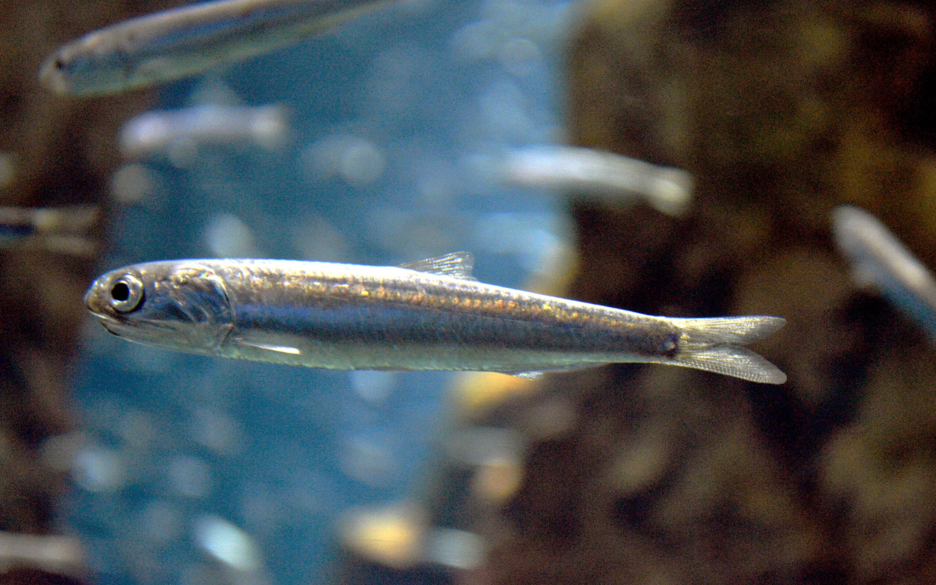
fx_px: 2156
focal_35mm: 85
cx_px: 468
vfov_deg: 15.5
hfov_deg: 24.5
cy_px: 307
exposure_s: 1/60
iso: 3200
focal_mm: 55
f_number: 5.6
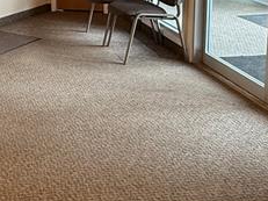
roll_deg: +2.3
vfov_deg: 22.5
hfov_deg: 28.6
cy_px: -10
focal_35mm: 62
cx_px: -20
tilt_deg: -8.2
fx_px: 480
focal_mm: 2.22
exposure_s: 1/60
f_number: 2.2
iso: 200
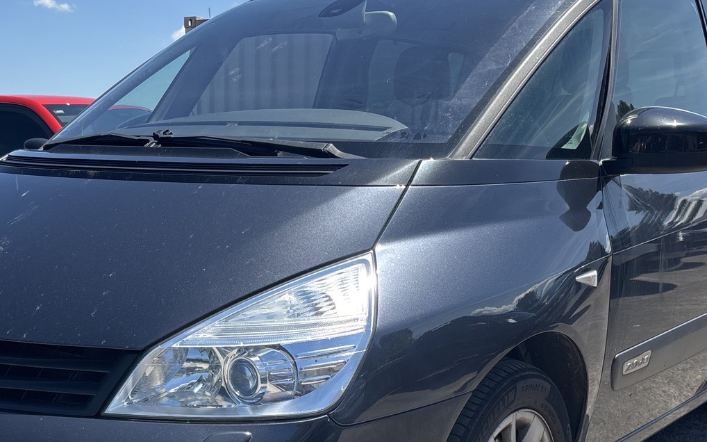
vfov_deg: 24.5
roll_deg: +1.0
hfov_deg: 38.7
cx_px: 288
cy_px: 339
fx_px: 1002
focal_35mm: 52
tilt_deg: -8.7
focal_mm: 5.96
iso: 50
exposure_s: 1/2342
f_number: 1.6
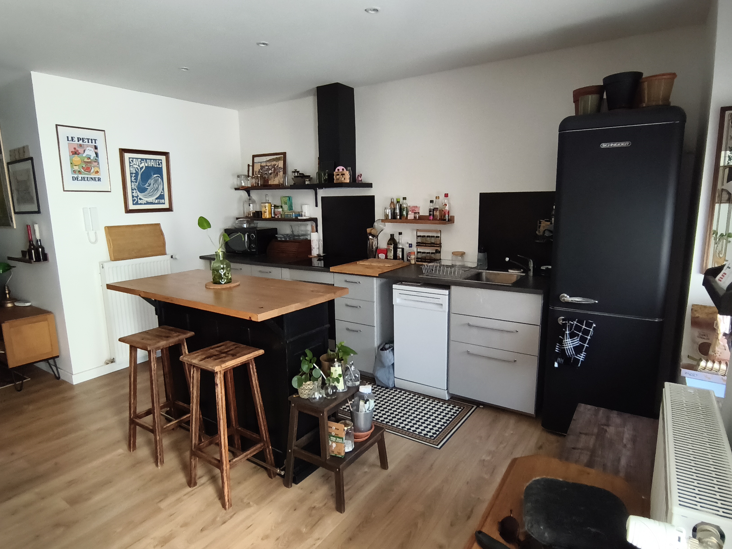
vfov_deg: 66.0
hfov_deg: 81.7
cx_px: 366
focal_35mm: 20
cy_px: 274
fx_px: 423
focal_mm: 1.64
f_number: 2.2
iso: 1085
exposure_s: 1/50
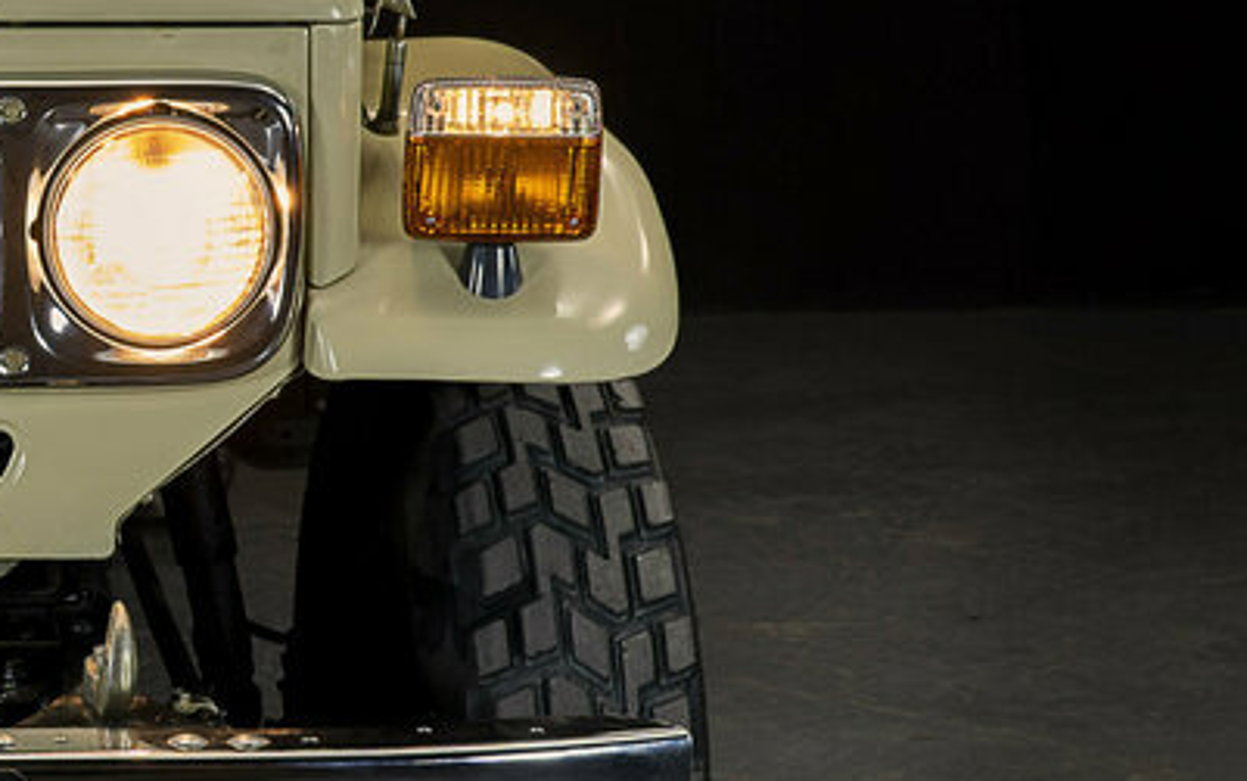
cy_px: 243
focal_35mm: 119
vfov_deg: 11.0
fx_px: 4046
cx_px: -342
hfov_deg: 16.6
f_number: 8
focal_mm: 39
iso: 250
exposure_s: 1/3
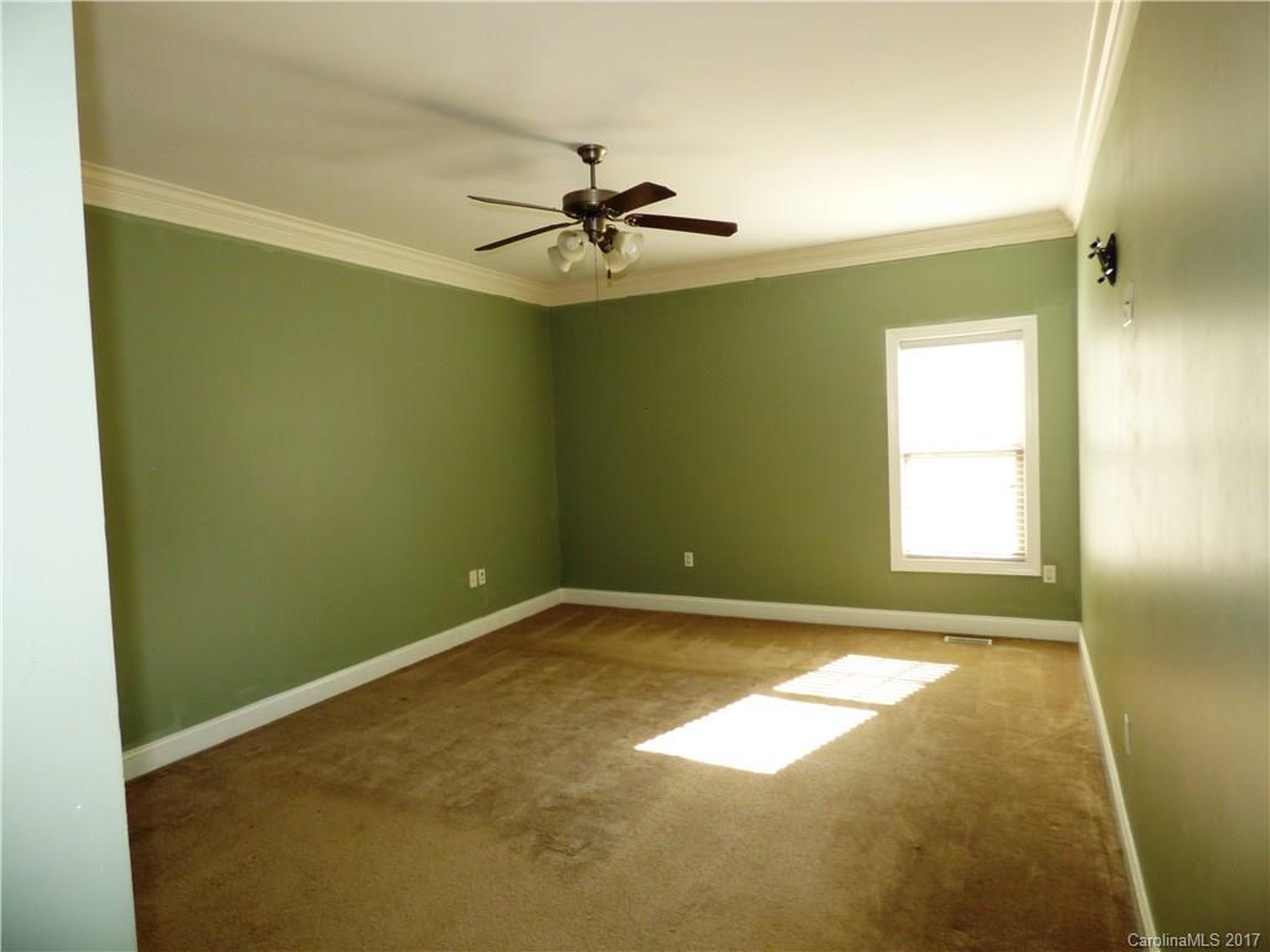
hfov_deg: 81.7
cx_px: 635
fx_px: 734
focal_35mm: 20
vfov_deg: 66.0
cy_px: 476
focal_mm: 3.58
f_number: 2.8
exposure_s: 1/60
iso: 250
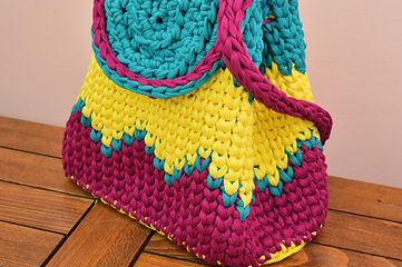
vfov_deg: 17.2
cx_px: 180
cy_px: 102
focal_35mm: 79
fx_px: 881
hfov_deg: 25.7
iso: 640
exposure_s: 1/320
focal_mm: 38
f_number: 4.8
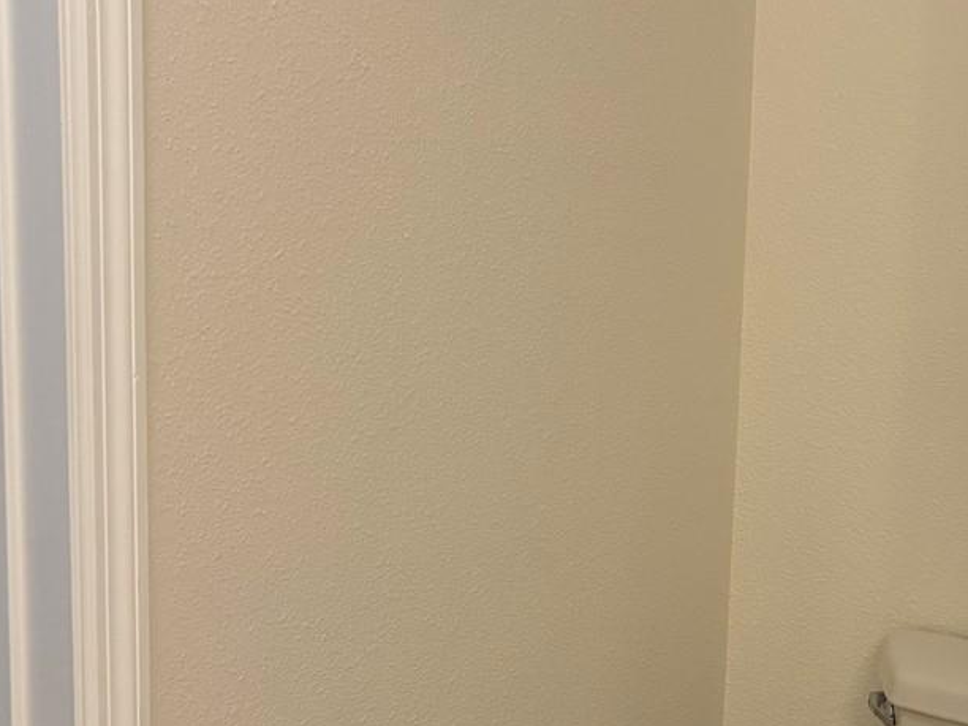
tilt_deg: -9.9
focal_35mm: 68
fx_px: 1902
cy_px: 530
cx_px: 845
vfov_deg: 21.5
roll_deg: -4.1
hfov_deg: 27.7
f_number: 1.6
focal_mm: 5.96
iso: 100
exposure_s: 1/60
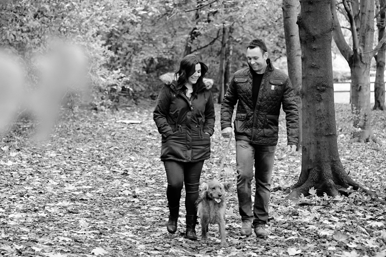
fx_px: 1136
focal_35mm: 106
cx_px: 166
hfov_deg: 19.3
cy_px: 117
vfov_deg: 12.9
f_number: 3.5
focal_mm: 85
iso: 1250
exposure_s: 1/160
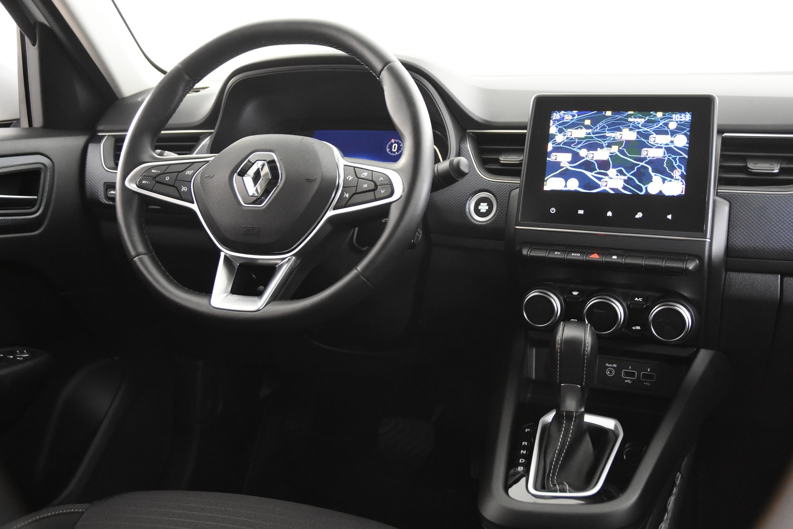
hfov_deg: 49.6
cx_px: 396
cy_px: 264
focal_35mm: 39
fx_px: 859
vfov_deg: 34.2
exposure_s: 1/40
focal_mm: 26
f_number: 3.2
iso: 5000
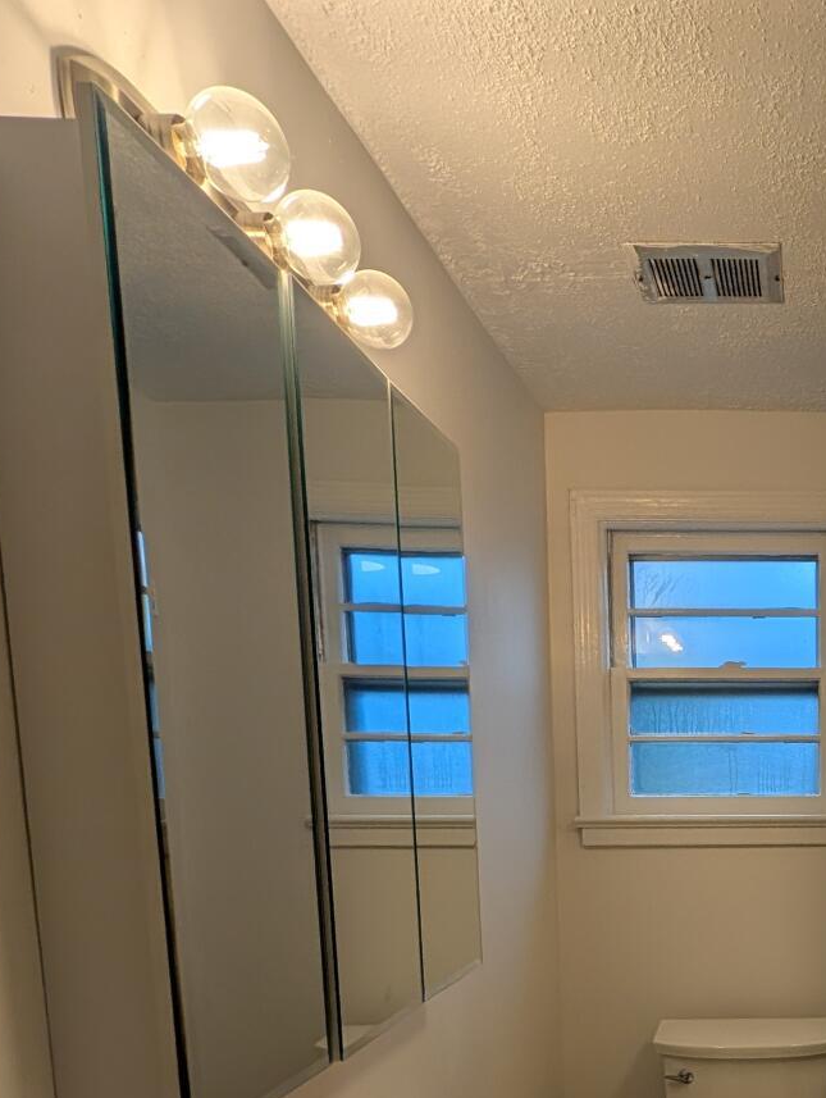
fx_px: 889
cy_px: 911
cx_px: 822
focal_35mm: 28
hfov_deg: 43.0
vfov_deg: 57.6
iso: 43
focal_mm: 2.02
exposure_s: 1/164
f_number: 1.7
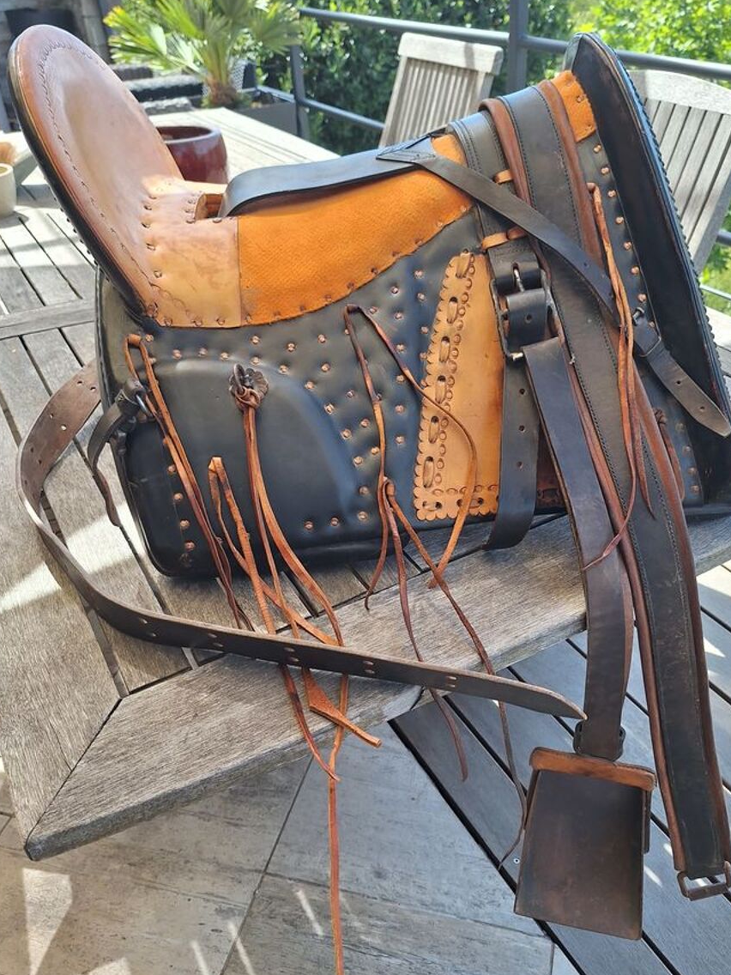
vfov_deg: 65.2
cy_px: 521
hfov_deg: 51.2
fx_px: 760
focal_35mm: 27
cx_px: 417
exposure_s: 1/503
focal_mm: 5.54
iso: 40
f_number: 1.8
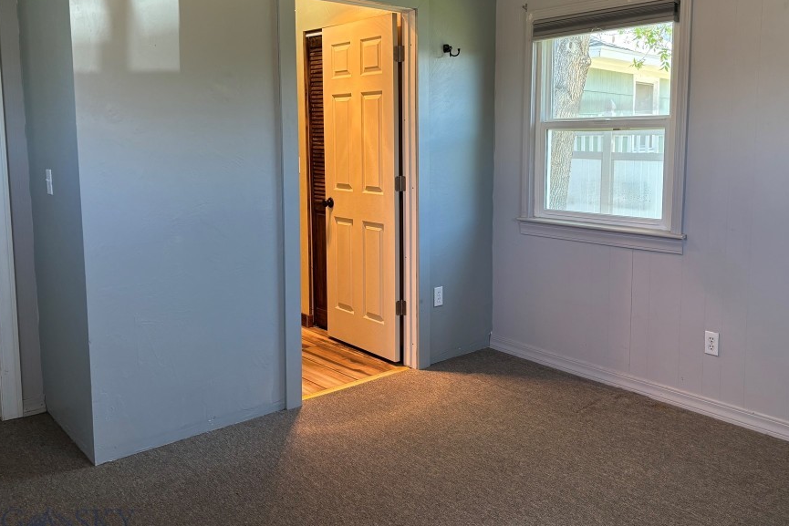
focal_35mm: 32
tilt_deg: -5.9
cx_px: 426
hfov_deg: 58.6
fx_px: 701
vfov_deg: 40.9
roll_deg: +0.5
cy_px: 211
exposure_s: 1/120
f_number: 1.6
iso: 80
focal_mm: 5.96
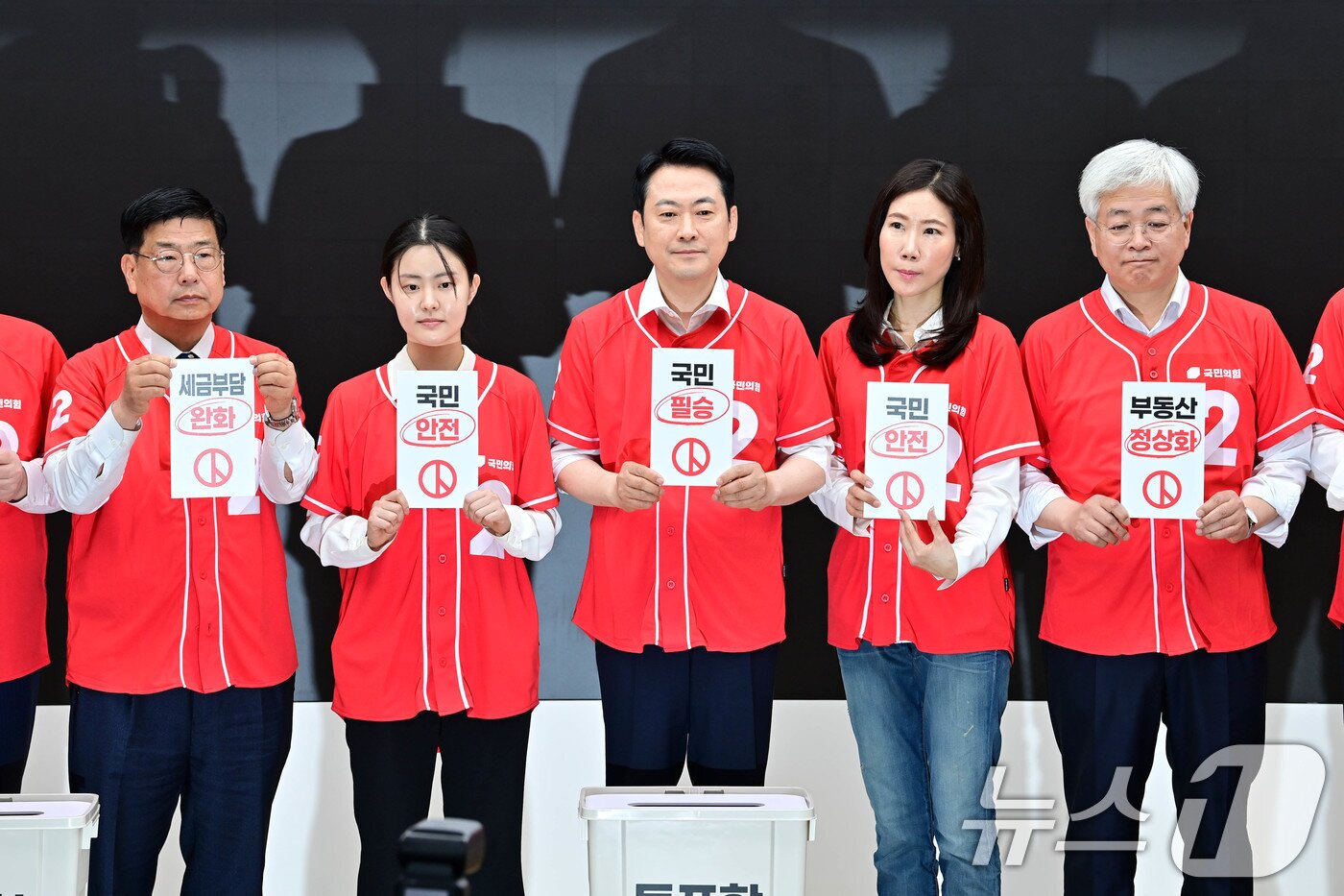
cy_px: 448
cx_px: 672
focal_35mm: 145
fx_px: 5412
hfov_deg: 14.2
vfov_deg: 9.5
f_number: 7.1
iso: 1000
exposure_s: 1/250
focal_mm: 145
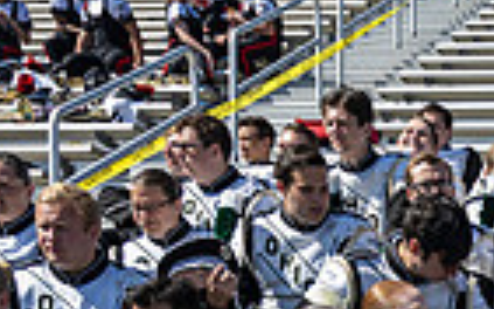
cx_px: 711
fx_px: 1386
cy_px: 627
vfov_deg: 11.4
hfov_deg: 18.3
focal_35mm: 103
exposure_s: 1/250
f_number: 4.5
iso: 40
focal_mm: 24.5
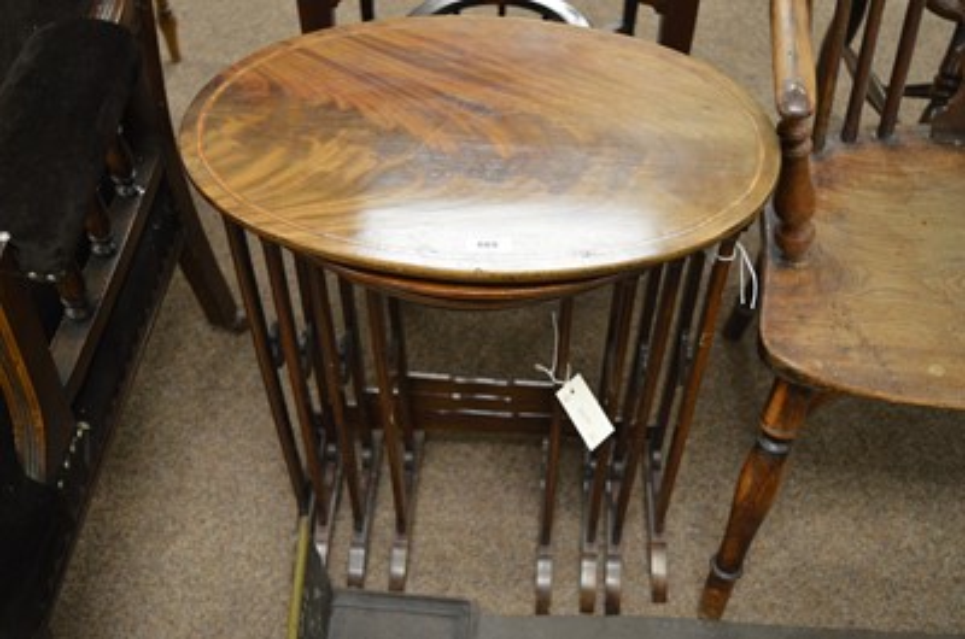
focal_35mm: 39
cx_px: 482
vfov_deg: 34.1
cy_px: 320
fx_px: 1043
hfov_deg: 49.6
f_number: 4
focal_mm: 26
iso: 500
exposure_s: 1/15
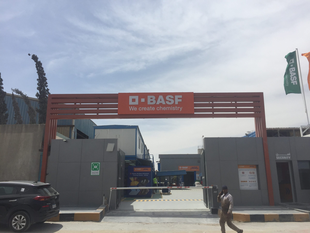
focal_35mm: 29
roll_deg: +0.0
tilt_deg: +14.0
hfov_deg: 61.7
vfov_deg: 48.2
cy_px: 116
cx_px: 155
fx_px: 260
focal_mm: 4.15
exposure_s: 1/4405
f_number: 2.2
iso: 32
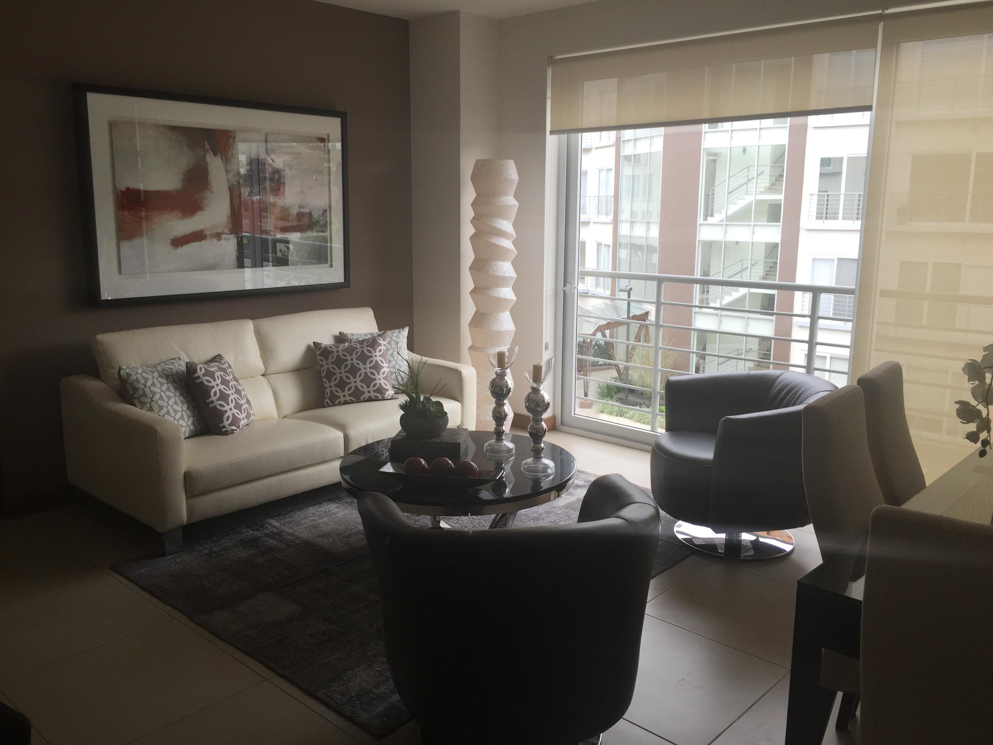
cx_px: 496
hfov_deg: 61.7
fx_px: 832
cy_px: 372
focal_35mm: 29
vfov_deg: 48.2
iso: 40
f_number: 2.2
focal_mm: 4.15
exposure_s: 1/120
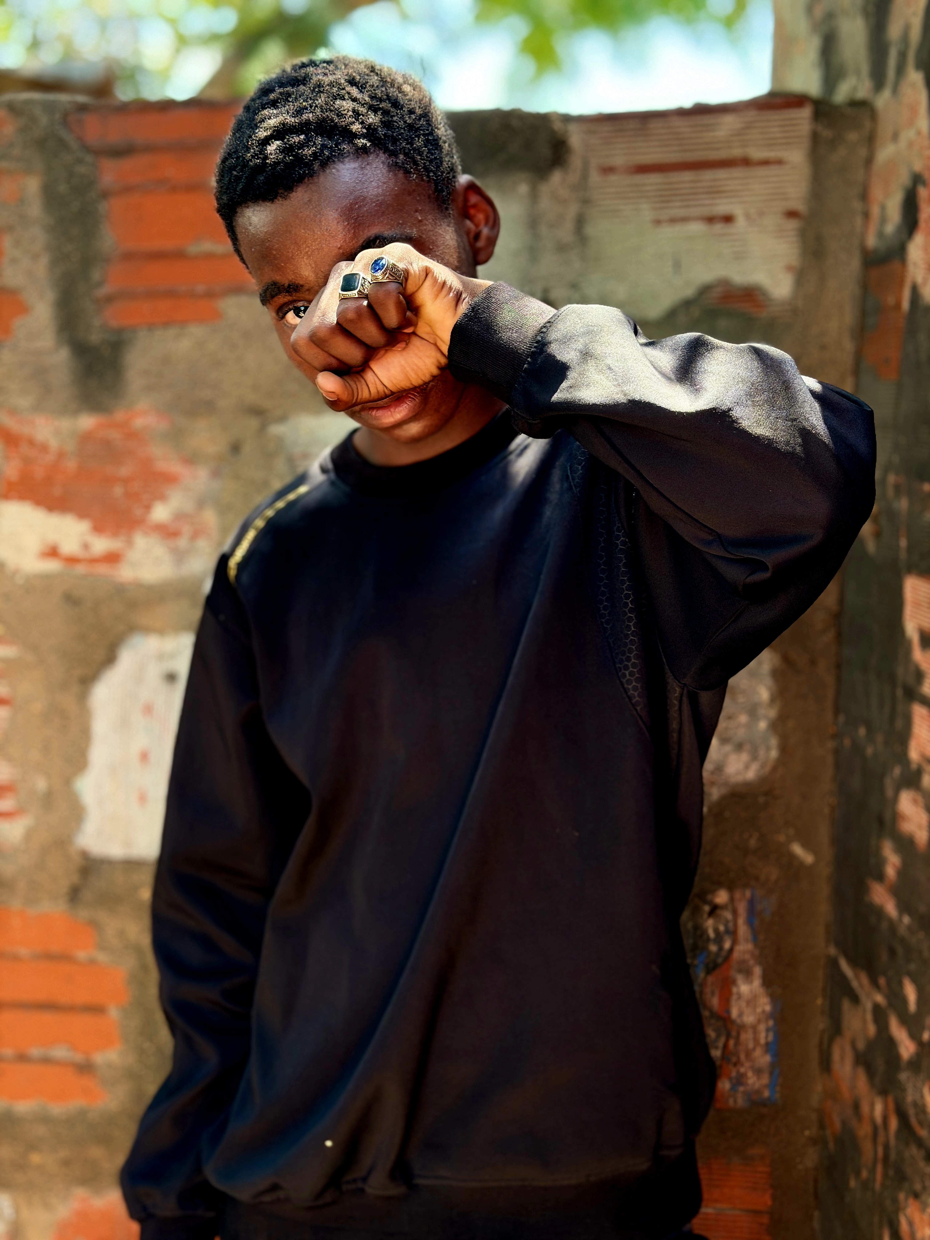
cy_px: 620
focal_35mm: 48
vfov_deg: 39.7
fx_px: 1719
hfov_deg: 30.3
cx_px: 465
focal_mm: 6.76
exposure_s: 1/208
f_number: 1.78
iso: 125
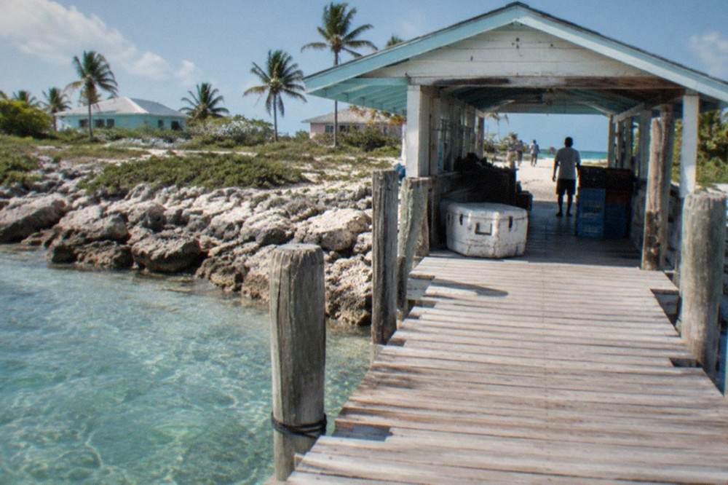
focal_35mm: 37
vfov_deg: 35.9
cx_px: 364
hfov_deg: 51.9
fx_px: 748
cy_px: 242
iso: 100
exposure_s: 1/1000
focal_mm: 37
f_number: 4.5
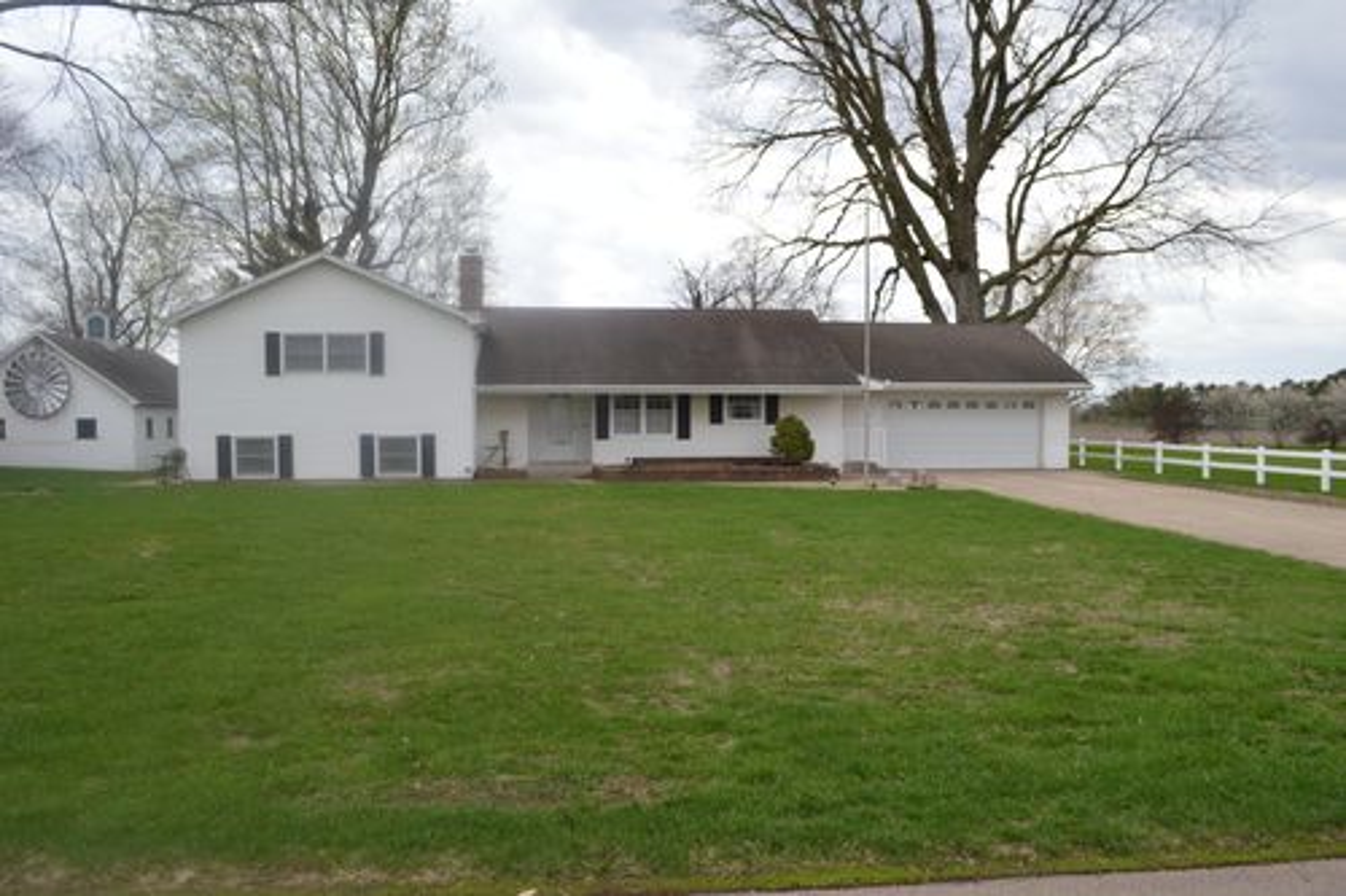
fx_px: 1009
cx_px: 673
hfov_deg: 67.4
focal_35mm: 27
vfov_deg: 47.9
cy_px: 448
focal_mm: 18
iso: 100
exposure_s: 1/160
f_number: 6.3
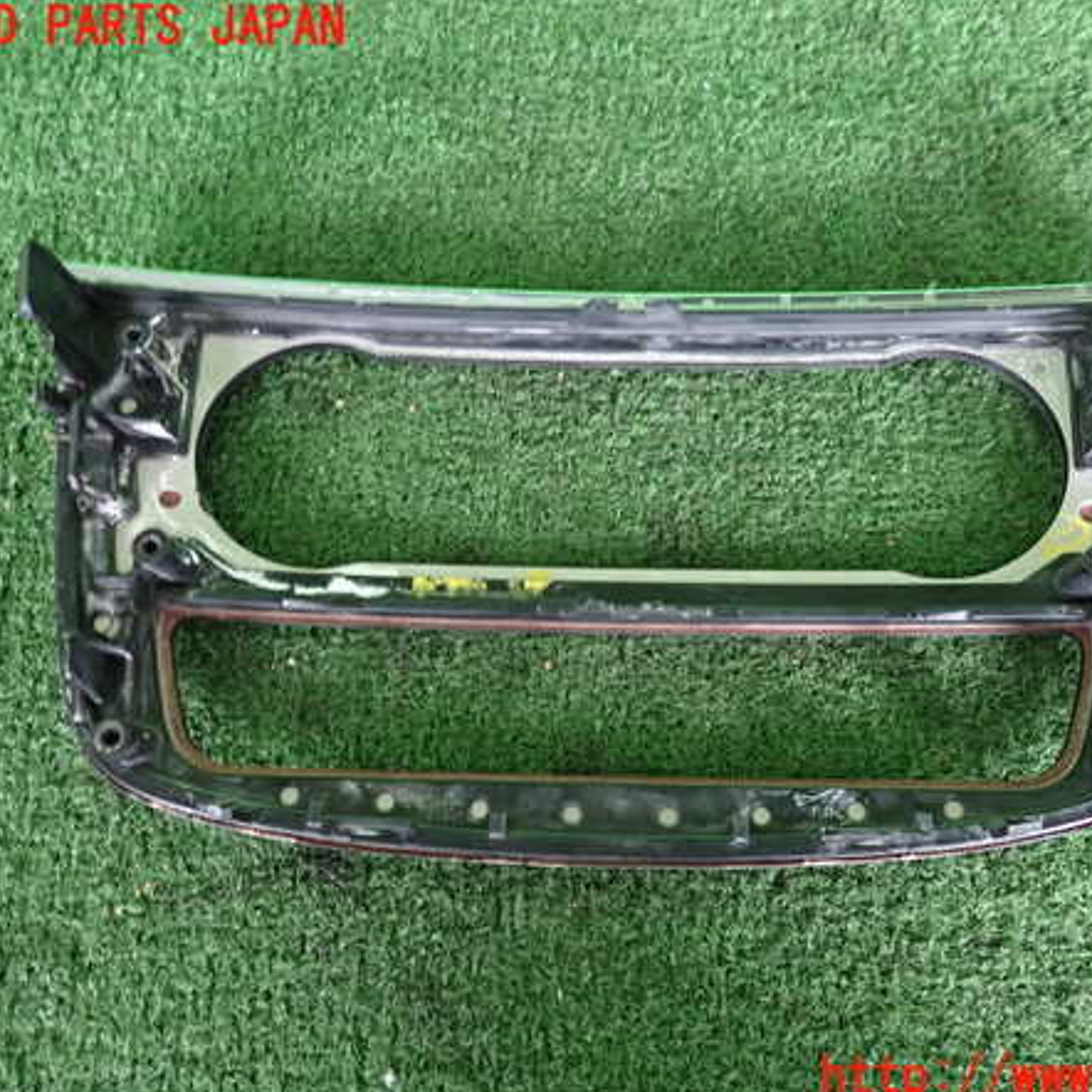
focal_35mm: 30
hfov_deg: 53.8
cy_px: 553
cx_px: 637
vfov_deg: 54.0
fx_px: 1071
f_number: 2
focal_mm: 4.5
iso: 400
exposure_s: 1/30
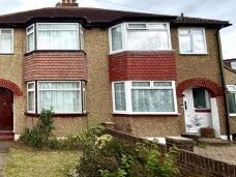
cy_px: 84
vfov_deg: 53.0
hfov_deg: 57.1
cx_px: 20
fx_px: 177
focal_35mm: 26
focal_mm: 2.22
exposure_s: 1/564
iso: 40
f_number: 2.2
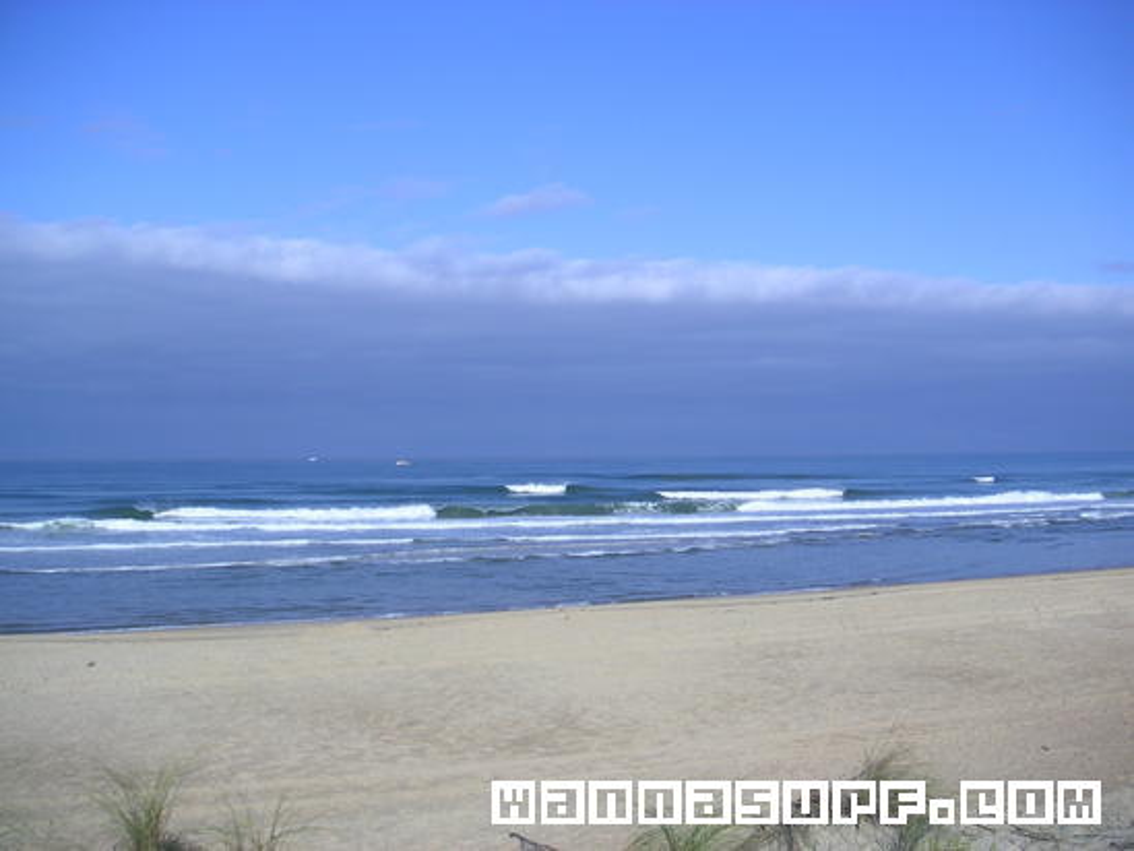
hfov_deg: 49.0
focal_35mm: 38
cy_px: 426
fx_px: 1245
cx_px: 567
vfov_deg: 37.7
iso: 50
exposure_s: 1/180
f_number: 6.7
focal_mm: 6
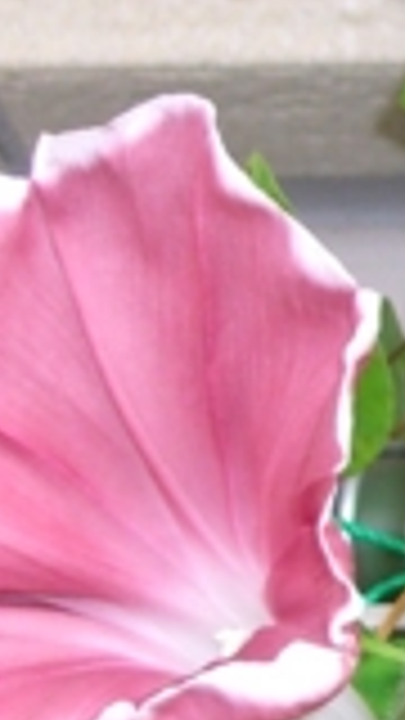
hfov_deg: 3.8
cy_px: 432
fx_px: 5937
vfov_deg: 6.9
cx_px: 1233
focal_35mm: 311
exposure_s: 1/80
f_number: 3.6
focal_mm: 11.8
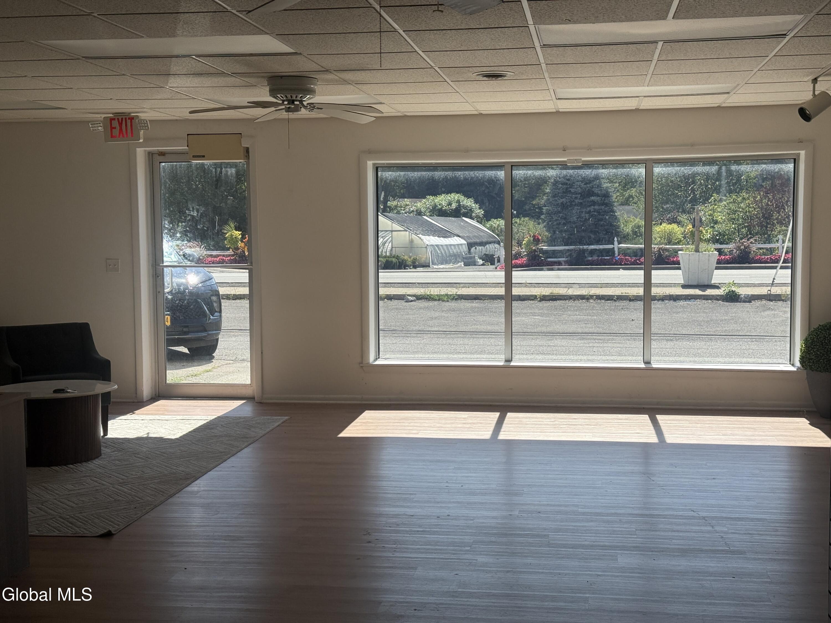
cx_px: 416
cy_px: 312
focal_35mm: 48
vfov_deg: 30.3
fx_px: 1152
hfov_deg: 39.7
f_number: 1.78
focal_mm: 6.76
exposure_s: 1/3378
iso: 80
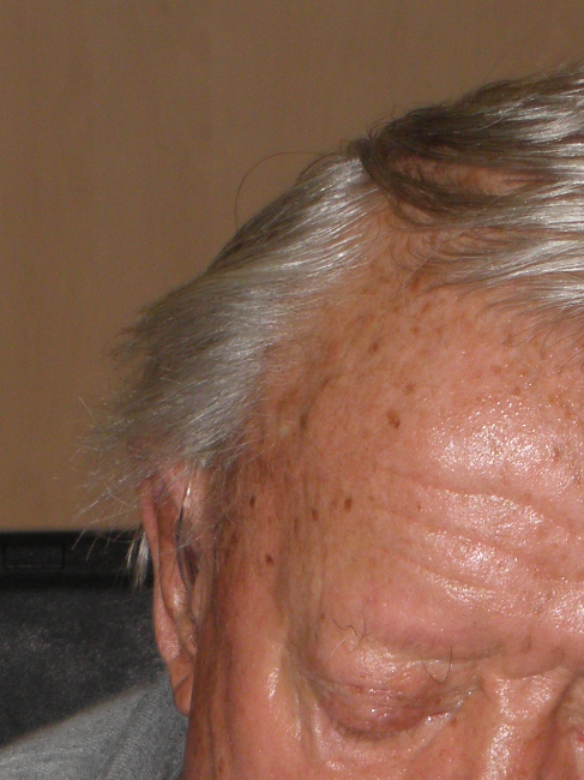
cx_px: 321
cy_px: 1104
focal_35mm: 186
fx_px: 4187
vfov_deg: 10.3
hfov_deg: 8.0
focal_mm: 10.65
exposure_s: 1/60
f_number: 3.6
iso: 100
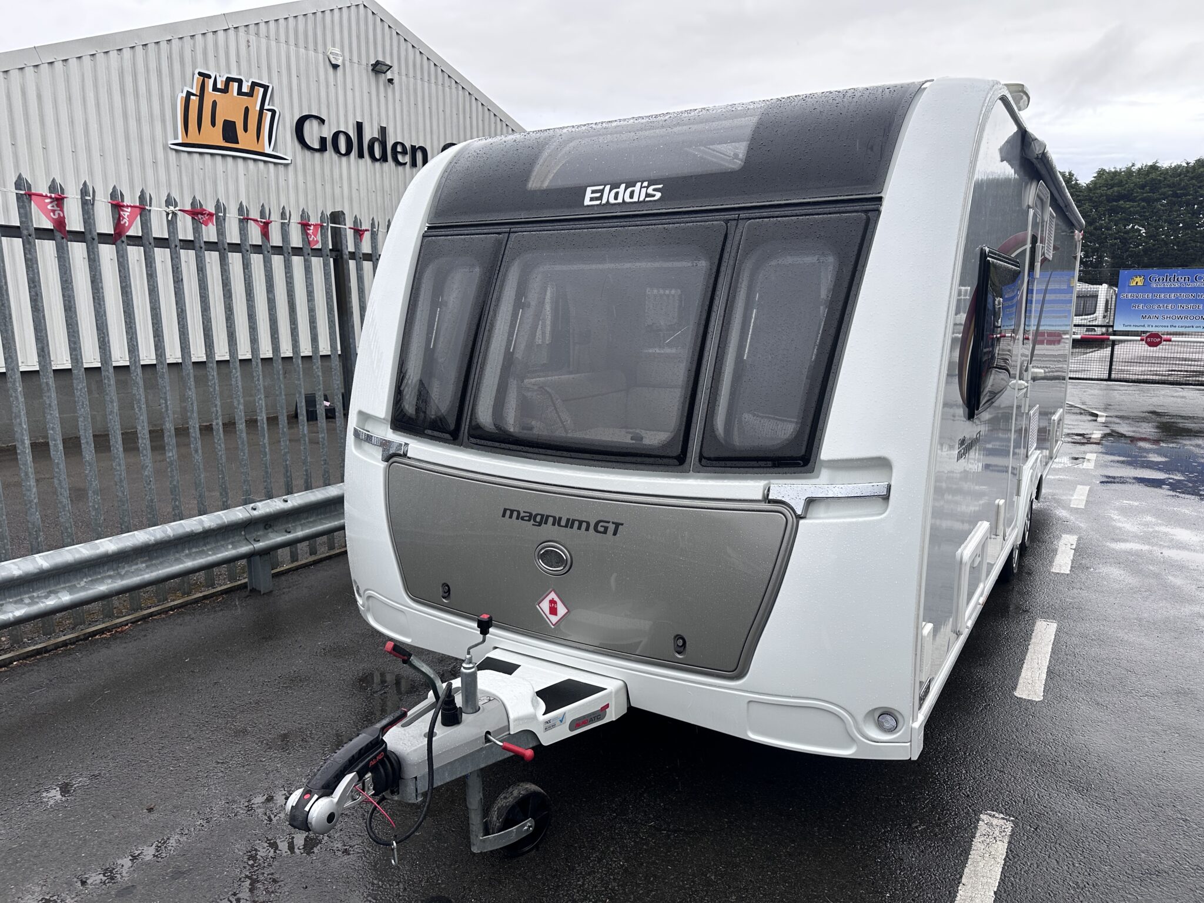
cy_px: 452
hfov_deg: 71.6
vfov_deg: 56.8
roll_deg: +1.0
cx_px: 602
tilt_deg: -8.0
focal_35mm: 24
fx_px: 835
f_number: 1.78
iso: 80
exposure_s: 1/322
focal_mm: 6.86
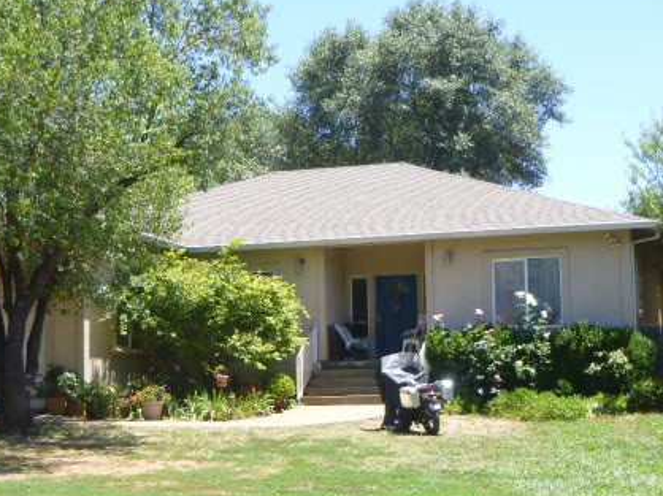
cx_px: 233
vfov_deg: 20.4
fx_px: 1378
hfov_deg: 26.9
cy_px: 284
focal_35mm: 72
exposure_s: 1/125
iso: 100
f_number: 4.8
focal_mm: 8.4
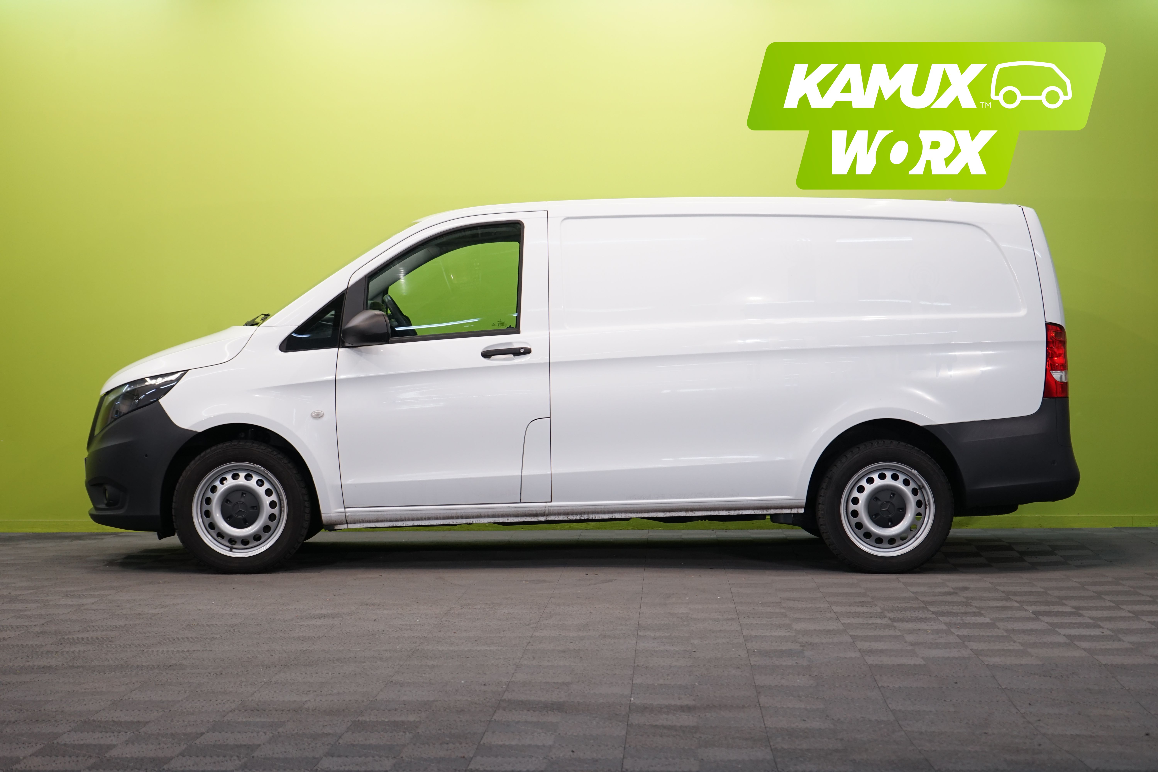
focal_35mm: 69
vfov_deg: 19.7
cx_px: 579
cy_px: 386
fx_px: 2219
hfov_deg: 29.2
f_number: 5.6
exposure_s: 1/50
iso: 500
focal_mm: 69
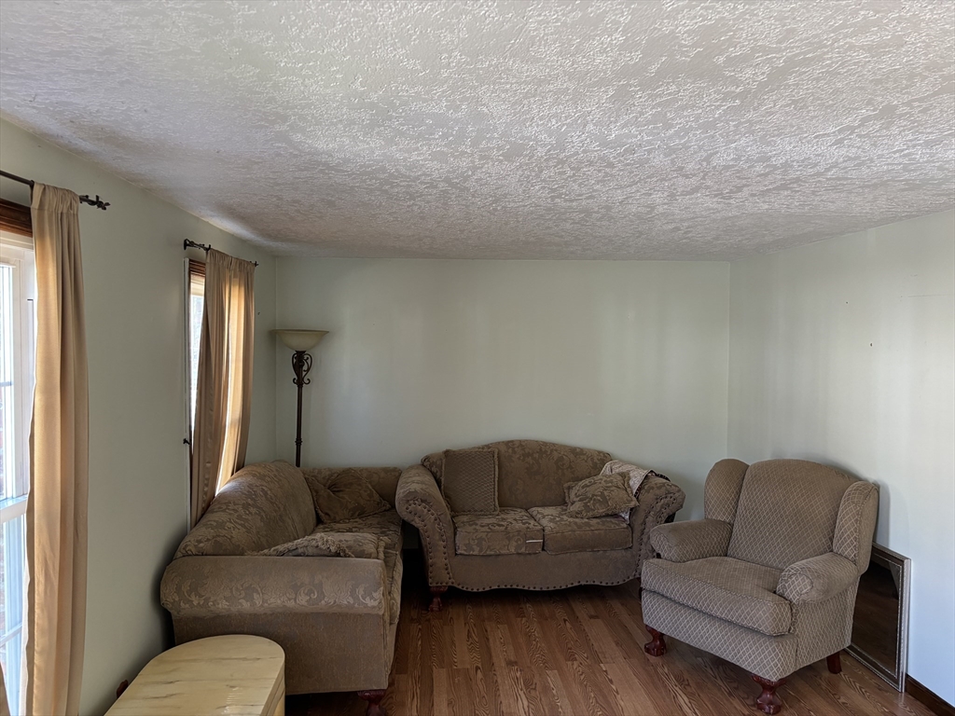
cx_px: 478
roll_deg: +0.2
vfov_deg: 53.1
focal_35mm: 26
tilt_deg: -2.2
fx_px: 717
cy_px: 358
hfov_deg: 67.3
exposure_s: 1/60
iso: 160
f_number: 1.6
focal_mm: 5.96
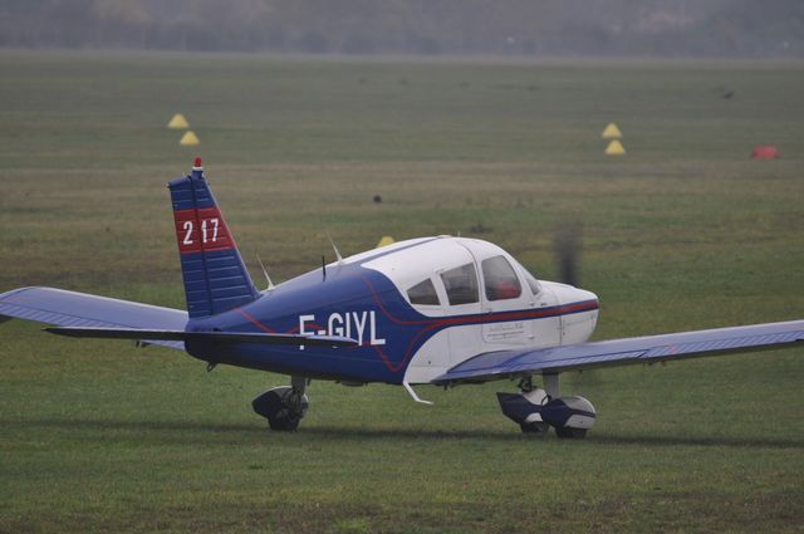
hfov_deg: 2.8
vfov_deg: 1.8
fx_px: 16729
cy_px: 267
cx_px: 402
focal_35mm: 750
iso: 450
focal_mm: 500
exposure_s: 1/250
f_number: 6.3
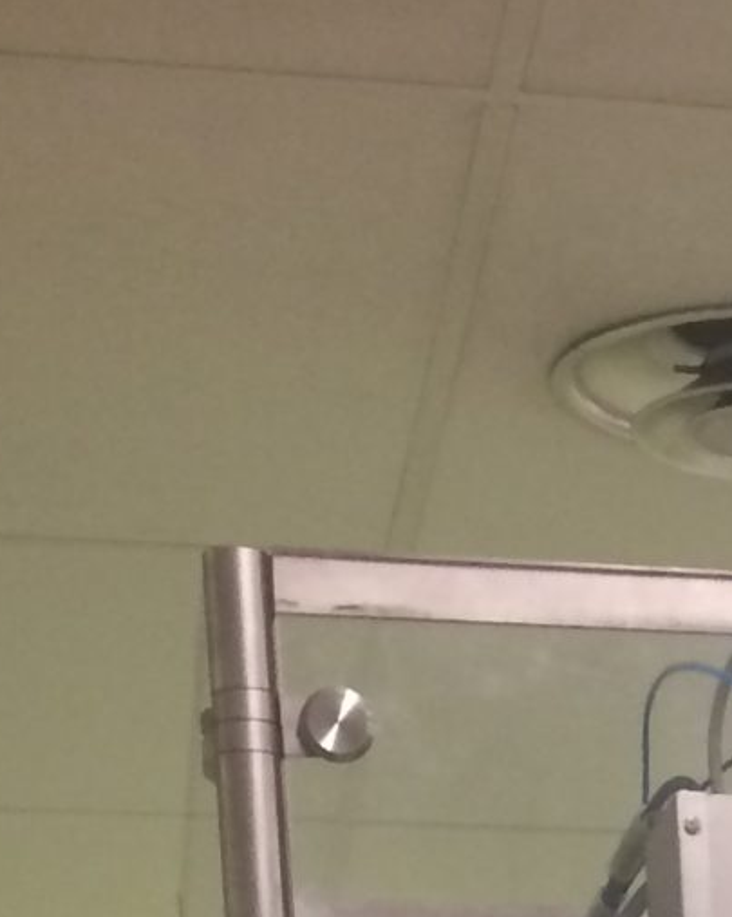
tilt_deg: -11.5
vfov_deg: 11.2
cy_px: 2248
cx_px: 1187
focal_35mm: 143
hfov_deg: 10.3
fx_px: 3876
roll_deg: +1.3
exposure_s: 1/33
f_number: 2.2
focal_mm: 4.15
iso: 160
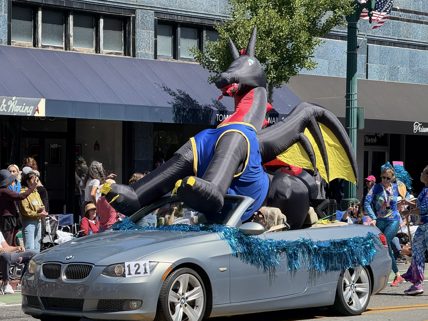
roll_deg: -1.0
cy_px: 154
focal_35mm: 126
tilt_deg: -0.2
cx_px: 219
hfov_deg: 15.6
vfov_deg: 11.8
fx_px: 1558
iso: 64
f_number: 2.8
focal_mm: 15.66
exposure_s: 1/743
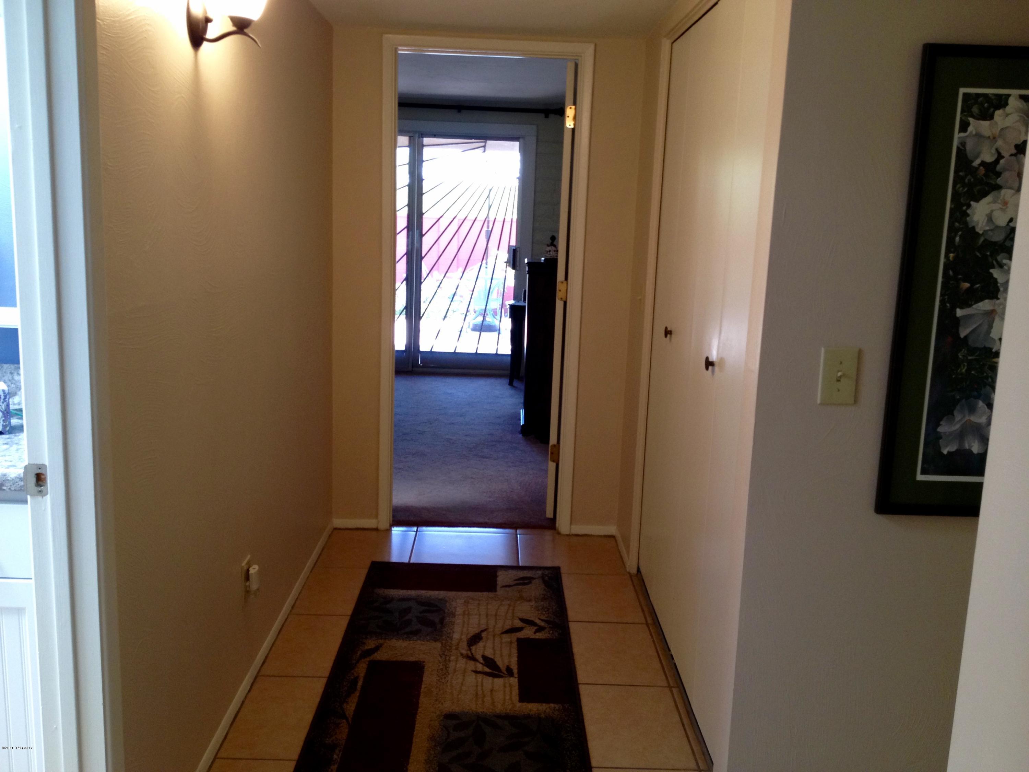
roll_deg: -2.3
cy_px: 386
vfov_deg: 40.7
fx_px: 1040
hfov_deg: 52.6
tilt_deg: -9.7
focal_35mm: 35
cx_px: 514
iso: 100
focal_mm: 4.28
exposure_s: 1/20
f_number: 2.4
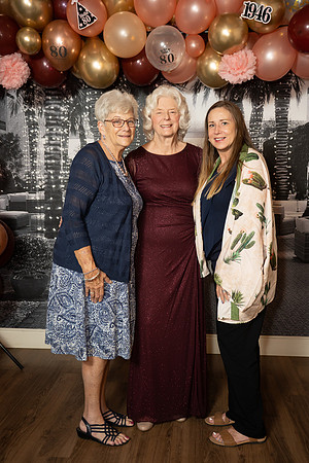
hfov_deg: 34.3
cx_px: 154
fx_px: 501
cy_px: 232
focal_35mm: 39
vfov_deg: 49.7
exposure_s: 1/160
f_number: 2.8
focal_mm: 38.9
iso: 1000
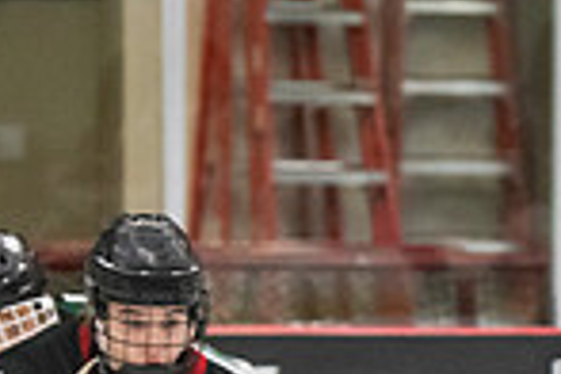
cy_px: 769
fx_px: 10284
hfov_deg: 3.1
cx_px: 1336
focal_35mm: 660
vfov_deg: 2.1
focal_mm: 112
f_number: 3.2
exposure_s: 1/640
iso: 2000
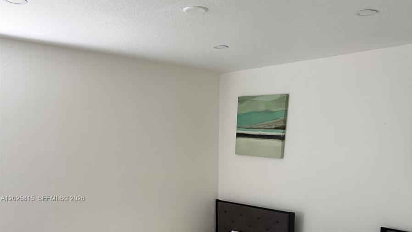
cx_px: 206
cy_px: 199
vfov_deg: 32.4
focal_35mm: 35
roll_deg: -1.4
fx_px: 382
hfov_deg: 56.6
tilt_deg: -8.2
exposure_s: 1/60
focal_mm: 6.76
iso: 250
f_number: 1.78
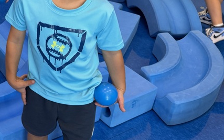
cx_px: -18
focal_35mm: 61
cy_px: 4
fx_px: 372
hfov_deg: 30.2
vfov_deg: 20.7
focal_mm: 6.76
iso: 160
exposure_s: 1/100
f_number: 1.78
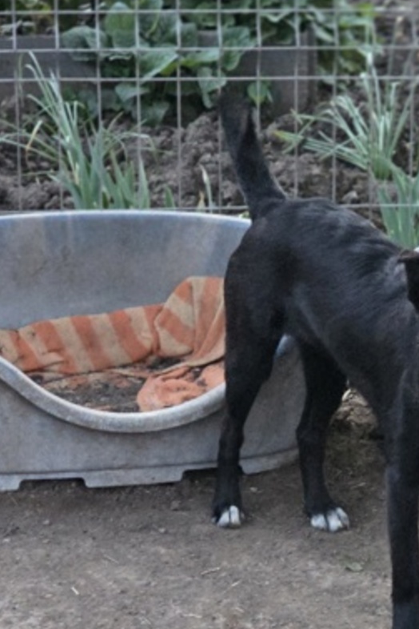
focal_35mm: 146
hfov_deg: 9.3
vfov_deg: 14.0
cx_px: 422
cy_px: 443
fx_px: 2549
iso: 1250
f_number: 2.4
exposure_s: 1/33.3
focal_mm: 7.9
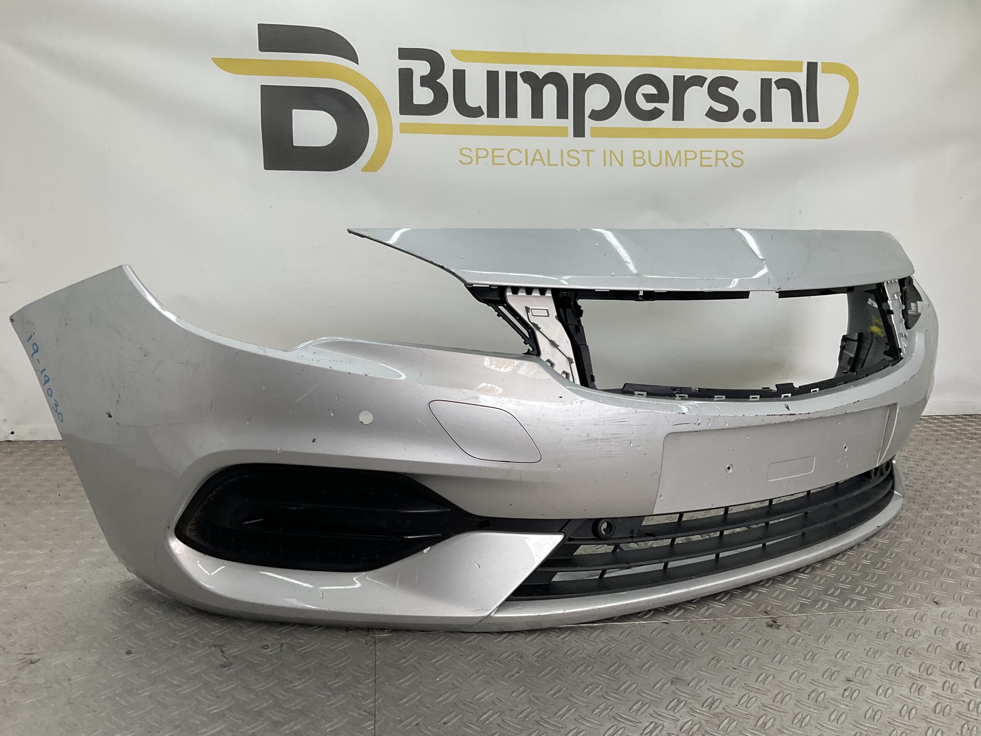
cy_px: 368
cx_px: 490
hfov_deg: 61.7
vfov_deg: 48.2
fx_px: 822
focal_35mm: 29
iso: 16
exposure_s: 1/165
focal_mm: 3
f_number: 1.8
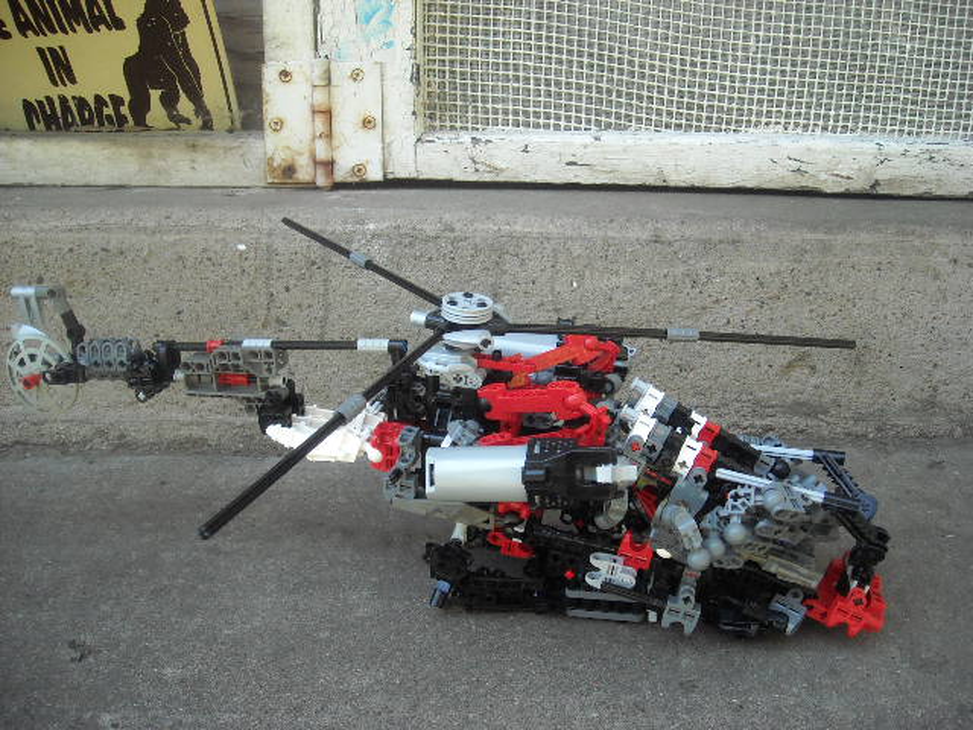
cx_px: 486
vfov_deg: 40.7
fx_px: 984
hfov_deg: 52.6
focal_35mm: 35
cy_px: 365
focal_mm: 5.7
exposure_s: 1/250
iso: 282
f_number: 2.8
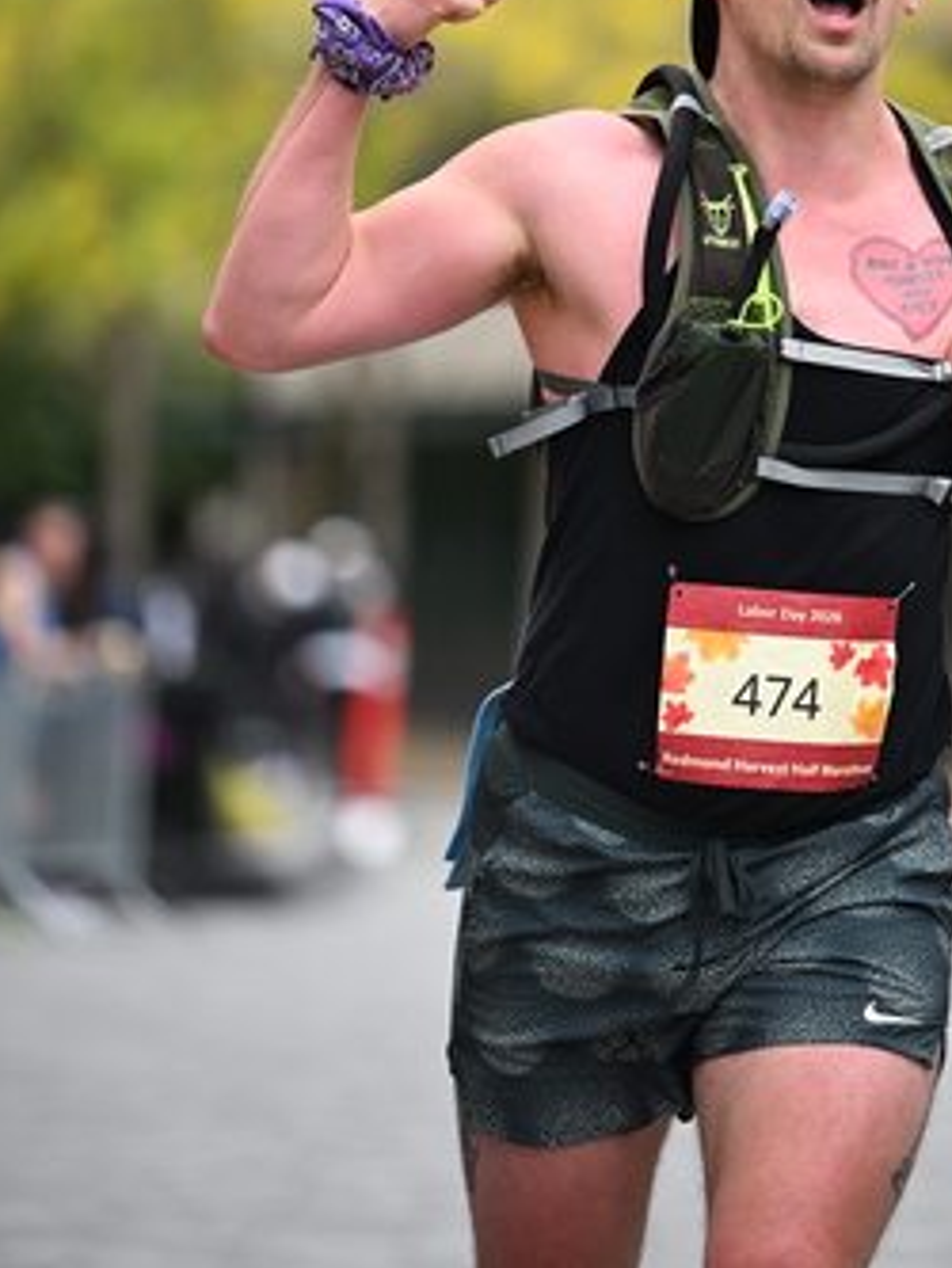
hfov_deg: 5.3
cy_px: 320
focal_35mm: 278
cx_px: 687
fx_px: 10187
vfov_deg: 7.1
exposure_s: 1/2000
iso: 640
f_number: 2.8
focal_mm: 175
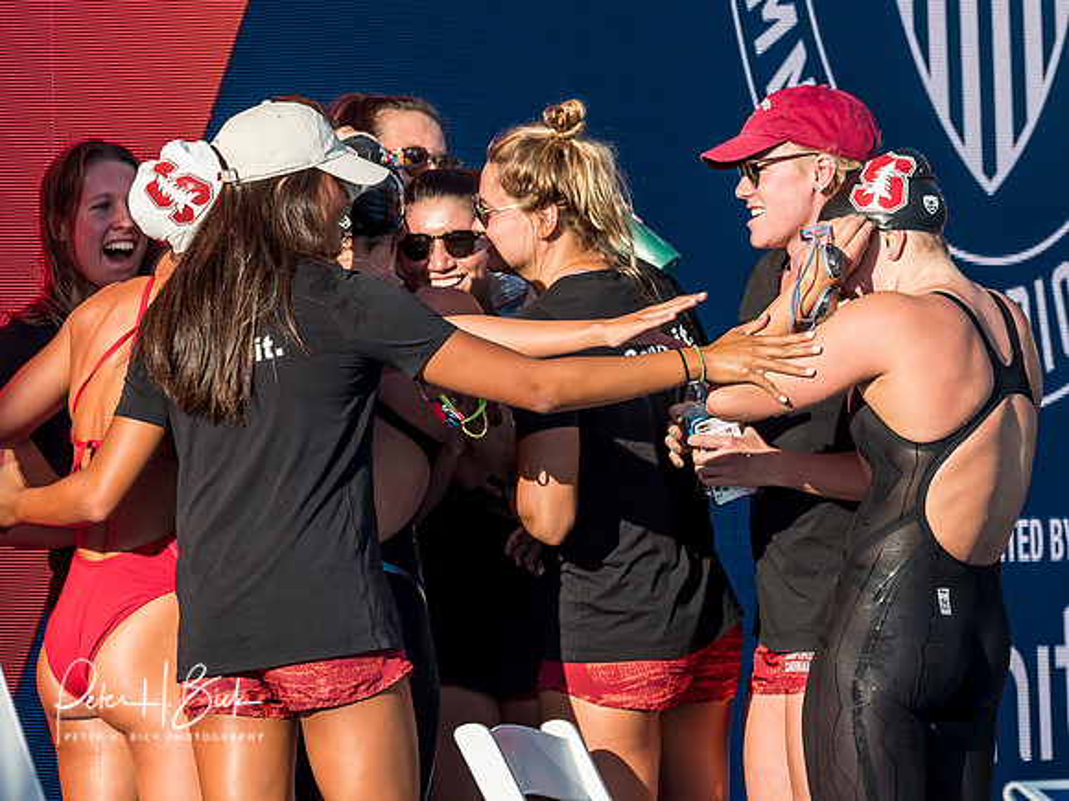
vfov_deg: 2.9
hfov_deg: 3.9
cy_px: 294
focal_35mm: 507
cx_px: 501
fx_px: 15671
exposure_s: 1/1000
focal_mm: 200
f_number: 5
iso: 250
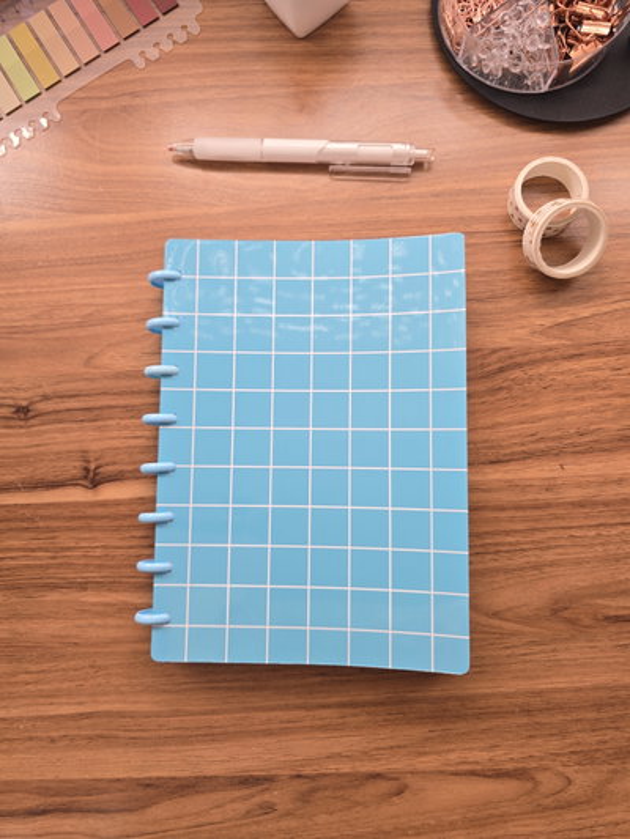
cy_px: 420
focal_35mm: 23
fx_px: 558
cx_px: 315
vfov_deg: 73.9
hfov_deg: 58.9
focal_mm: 6.3
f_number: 1.7
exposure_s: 1/58.6
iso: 64
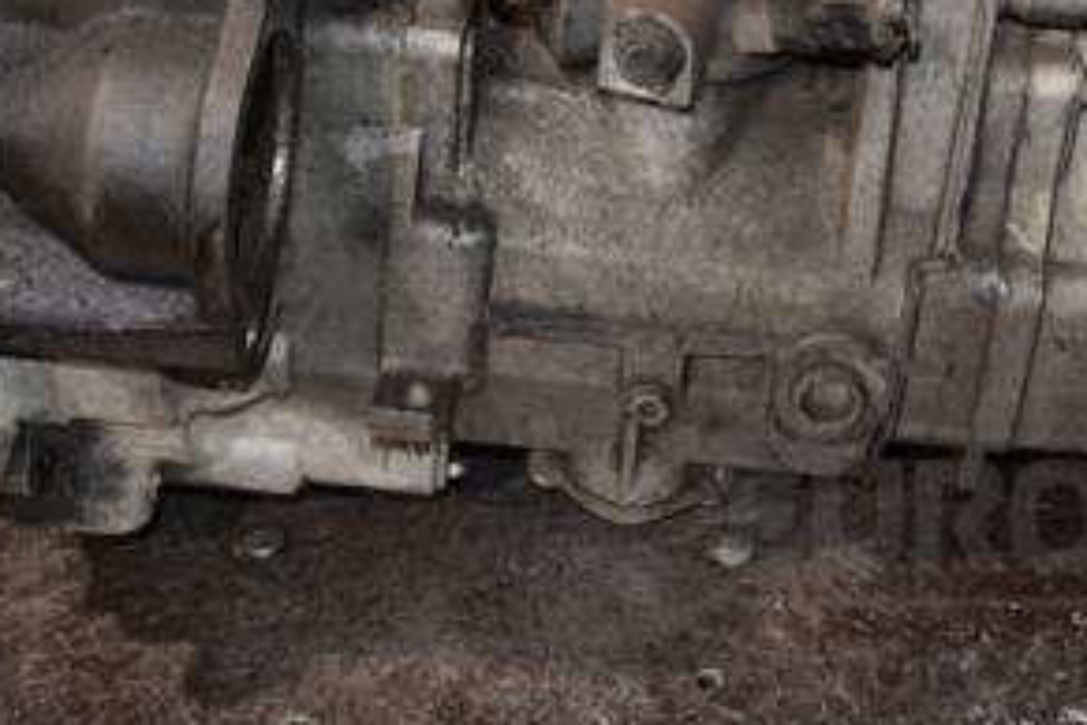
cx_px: 657
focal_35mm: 68
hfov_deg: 29.6
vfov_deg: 19.5
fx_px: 2053
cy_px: 19
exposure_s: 1/60
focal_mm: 22
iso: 800
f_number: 5
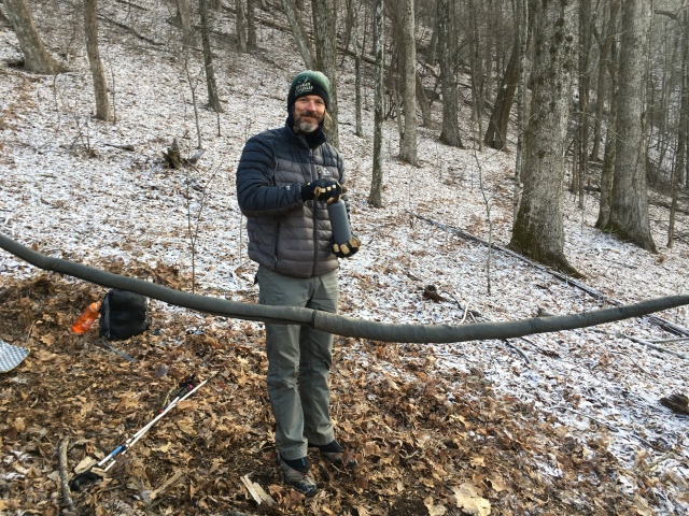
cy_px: 258
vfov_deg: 48.2
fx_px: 577
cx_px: 344
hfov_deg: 61.7
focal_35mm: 29
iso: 25
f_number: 2.2
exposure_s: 1/60
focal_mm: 4.15
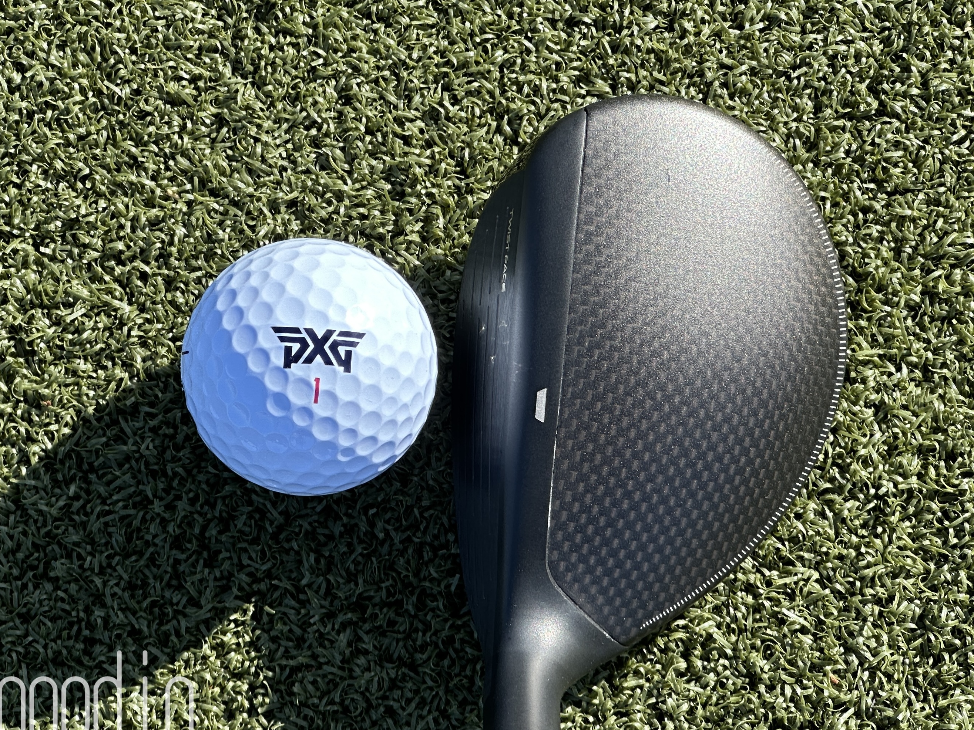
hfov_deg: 21.1
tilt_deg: -81.8
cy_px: 421
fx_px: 2617
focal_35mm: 93
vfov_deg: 15.9
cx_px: 451
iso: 32
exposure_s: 1/251
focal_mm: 9
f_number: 2.8
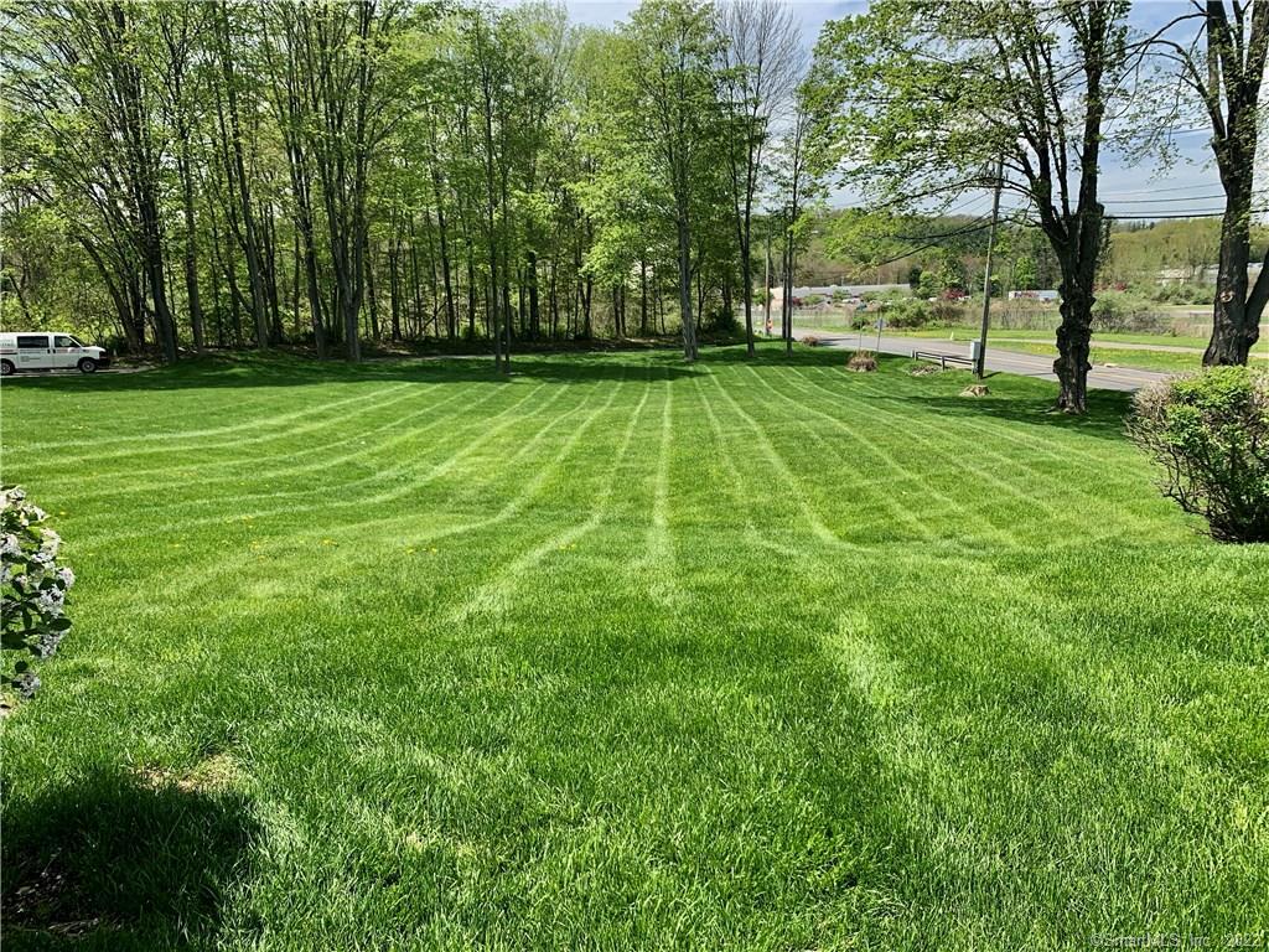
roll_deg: +1.7
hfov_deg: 67.3
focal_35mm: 26
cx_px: 634
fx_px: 953
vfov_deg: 53.1
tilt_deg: -10.0
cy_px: 476
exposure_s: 1/1266
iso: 25
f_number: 1.8
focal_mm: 4.25
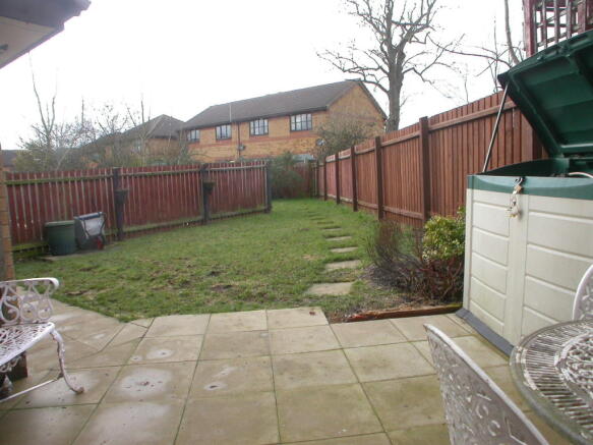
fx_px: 651
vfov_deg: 37.7
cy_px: 222
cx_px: 296
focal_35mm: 38
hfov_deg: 49.0
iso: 100
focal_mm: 7.85
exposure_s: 1/134
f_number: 4.7
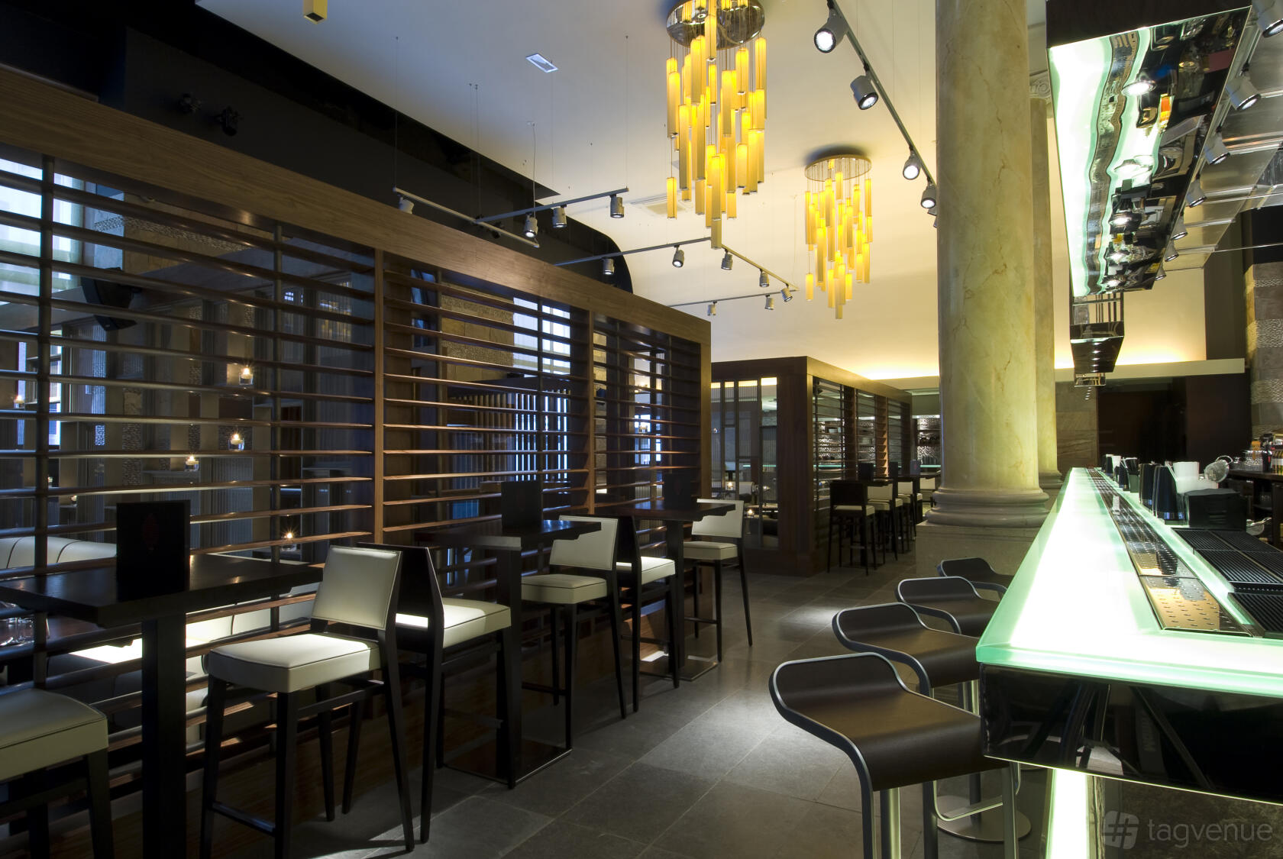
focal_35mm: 21
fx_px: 749
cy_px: 430
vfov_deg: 59.6
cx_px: 642
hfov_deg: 81.1
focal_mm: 14
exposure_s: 8
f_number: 16
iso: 125
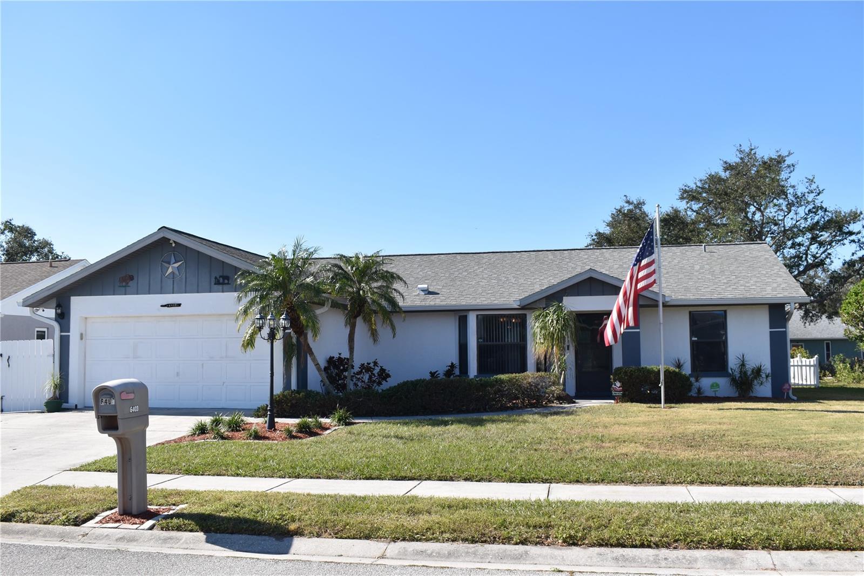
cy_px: 288
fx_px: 792
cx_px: 432
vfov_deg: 40.0
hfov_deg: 57.2
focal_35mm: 33
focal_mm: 22
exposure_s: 1/200
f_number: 7.1
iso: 100
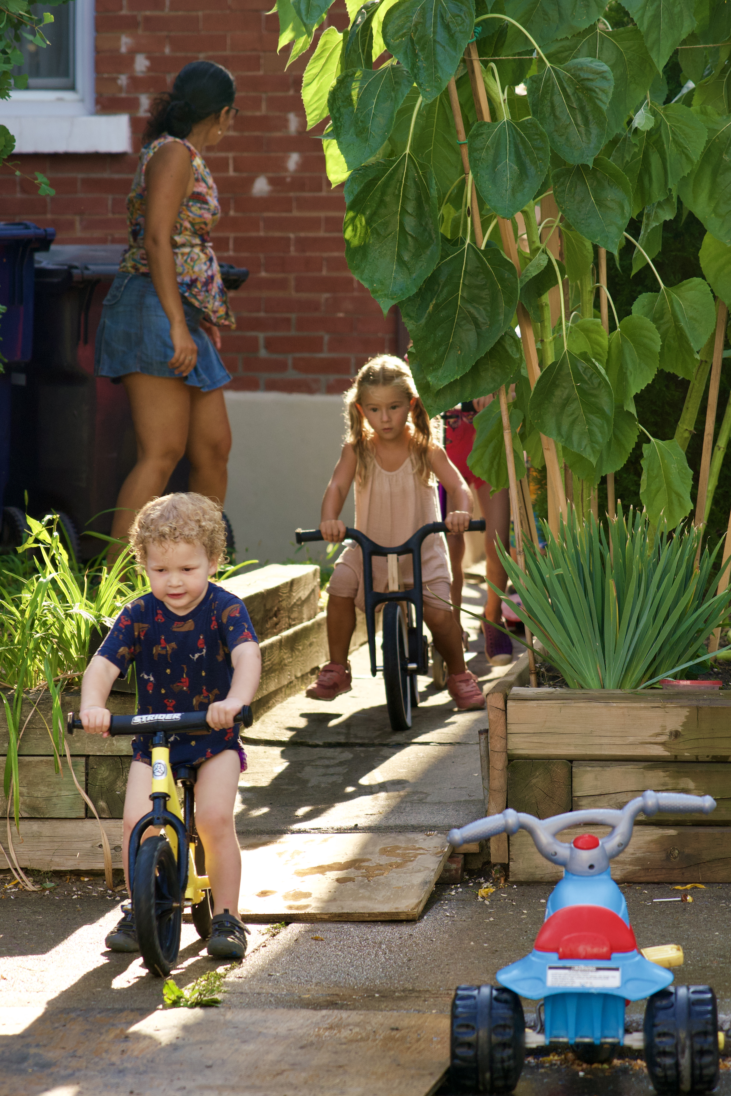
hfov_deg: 11.0
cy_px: 647
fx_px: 3806
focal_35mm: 125
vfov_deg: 16.4
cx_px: 317
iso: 400
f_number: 4
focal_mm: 105
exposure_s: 1/250
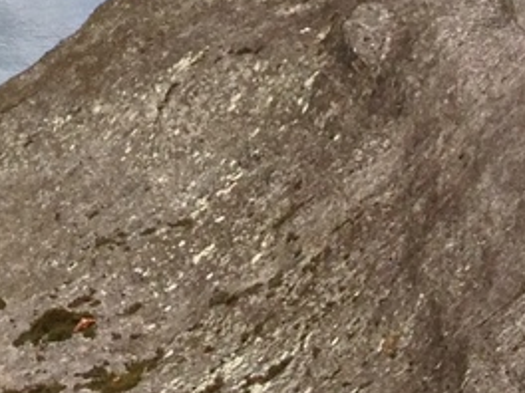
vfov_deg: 6.4
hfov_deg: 9.1
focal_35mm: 212
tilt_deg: -1.6
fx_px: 3215
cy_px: -772
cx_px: -278
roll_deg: +0.1
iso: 50
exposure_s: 1/1104
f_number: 2.4
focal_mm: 4.28
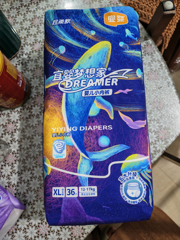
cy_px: 120
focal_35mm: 24
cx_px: 90
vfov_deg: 71.6
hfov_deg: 56.8
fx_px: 166
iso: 320
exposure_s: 1/33
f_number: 1.9
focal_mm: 5.52
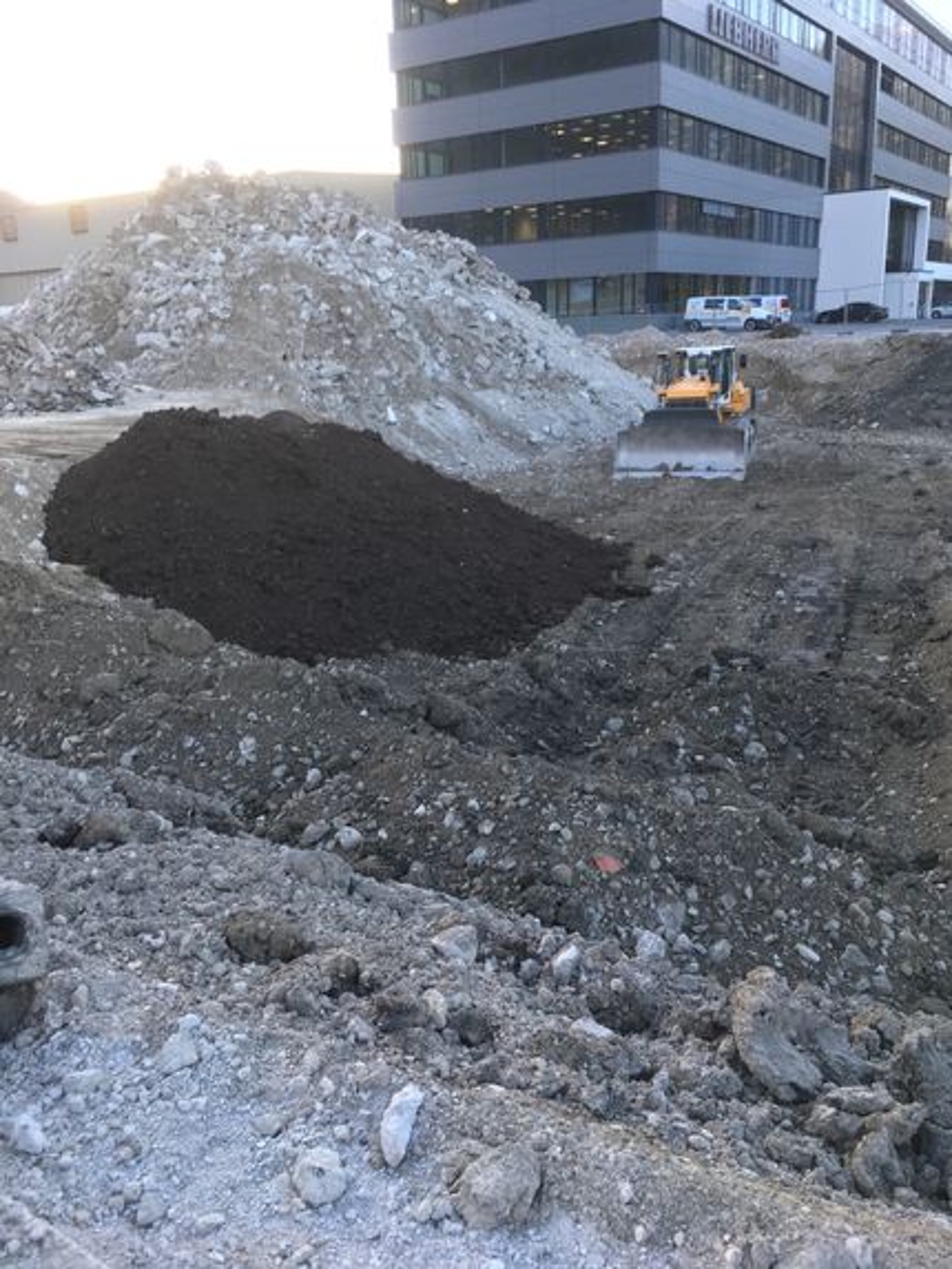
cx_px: 476
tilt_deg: -15.3
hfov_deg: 48.2
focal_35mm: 29
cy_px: 634
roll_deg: +3.3
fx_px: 1063
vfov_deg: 61.6
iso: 40
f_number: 2.2
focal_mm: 4.15
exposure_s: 1/100
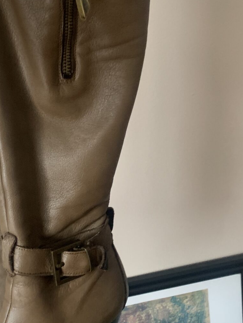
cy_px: 163
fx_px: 496
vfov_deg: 36.2
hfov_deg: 27.2
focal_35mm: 53
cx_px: 60
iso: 320
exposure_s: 1/60
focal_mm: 4.25
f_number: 1.8
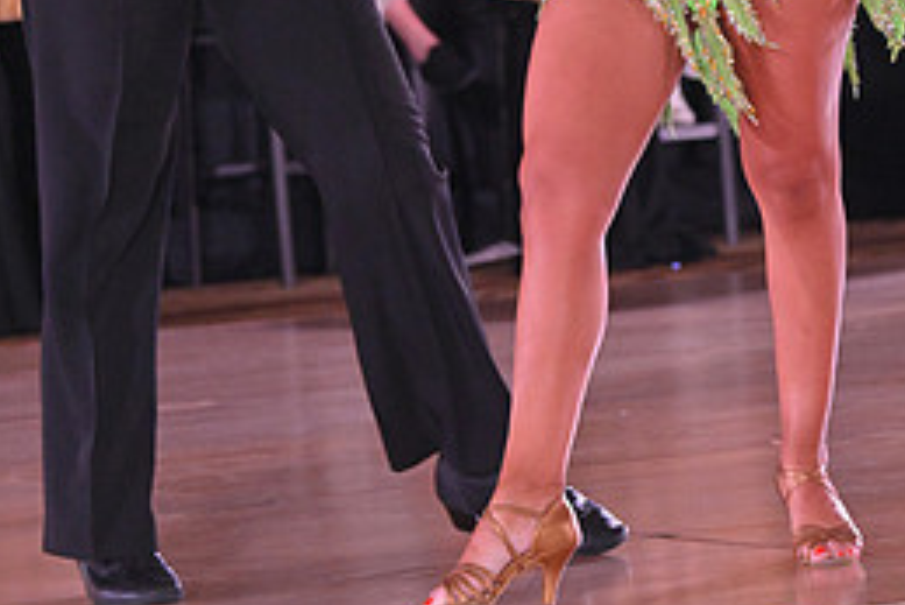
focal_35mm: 269
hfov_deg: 7.7
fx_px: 6766
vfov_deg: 5.1
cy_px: -206
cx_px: 519
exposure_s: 1/320
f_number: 6.3
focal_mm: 120
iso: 4000
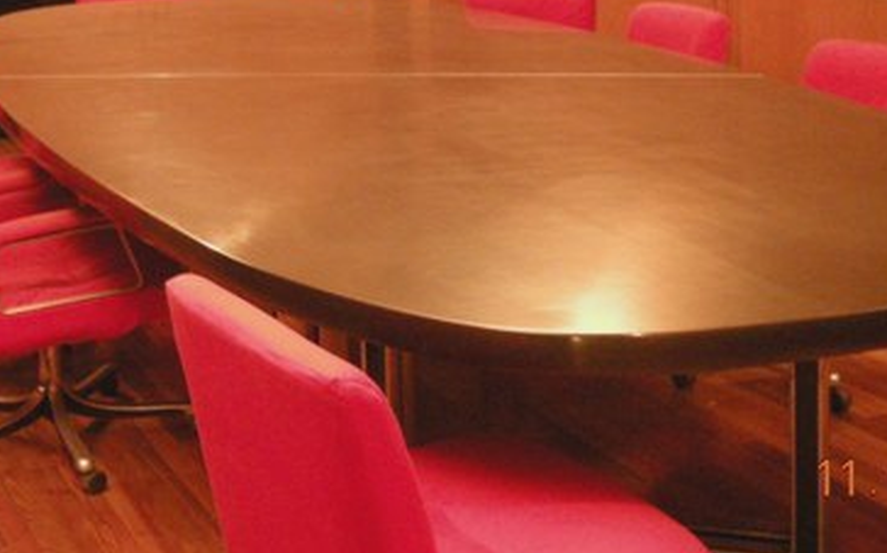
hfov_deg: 29.7
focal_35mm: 69
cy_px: 15
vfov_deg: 18.4
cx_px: 368
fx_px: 1667
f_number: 2.8
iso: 577
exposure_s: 1/8
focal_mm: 7.9
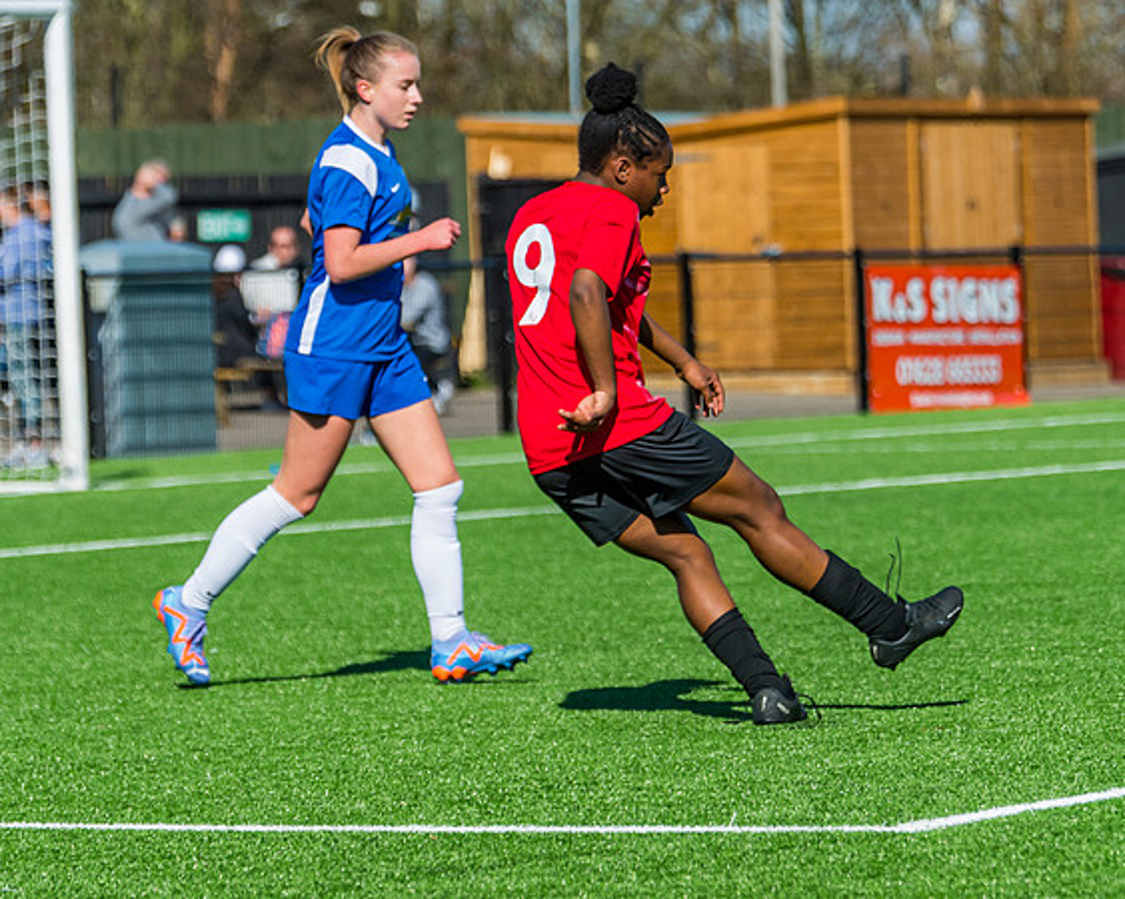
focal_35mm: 253
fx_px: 8435
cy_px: 548
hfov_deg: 7.6
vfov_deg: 6.1
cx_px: 576
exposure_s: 1/3200
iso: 400
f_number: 5
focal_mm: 165
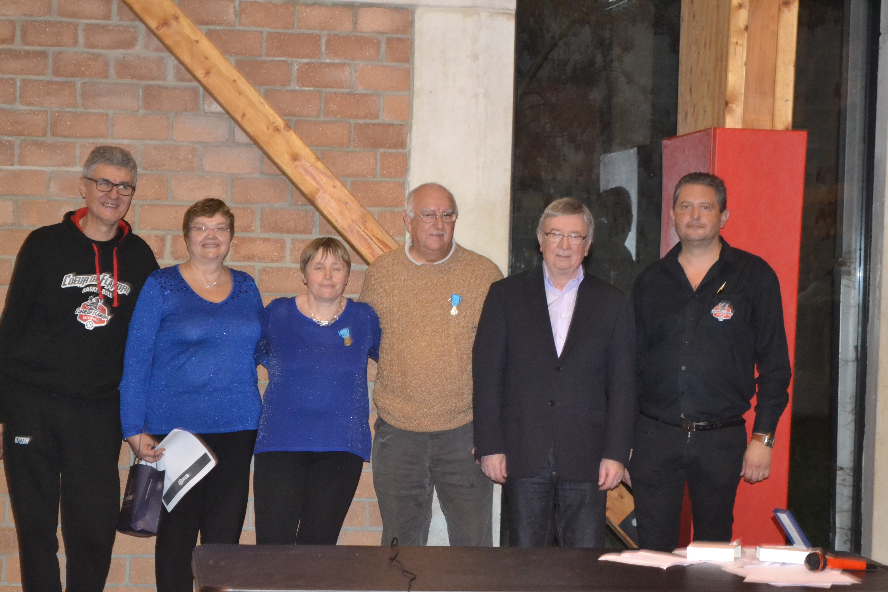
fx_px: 2035
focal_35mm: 82
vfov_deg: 16.6
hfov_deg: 24.6
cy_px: 296
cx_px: 444
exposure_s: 1/60
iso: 3200
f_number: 5.6
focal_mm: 55
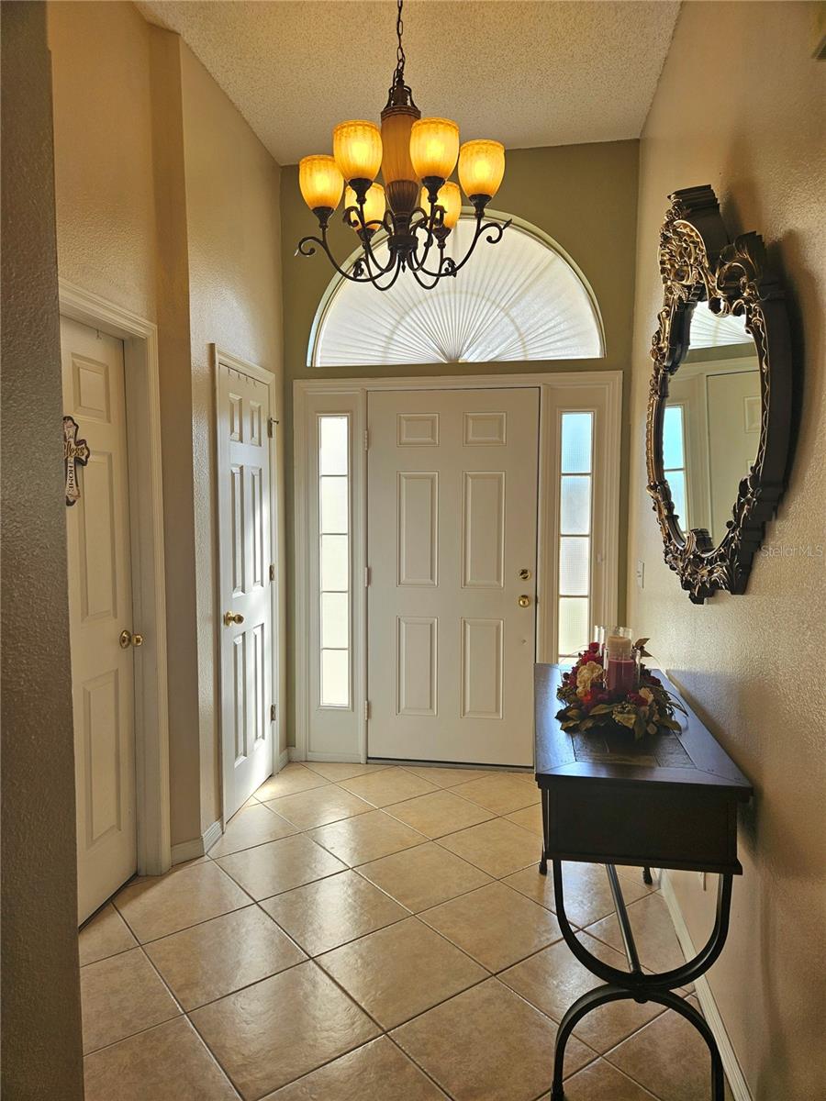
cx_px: 413
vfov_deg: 73.9
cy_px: 550
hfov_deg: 58.9
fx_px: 732
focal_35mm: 23
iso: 25
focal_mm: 5.4
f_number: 1.8
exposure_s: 1/323
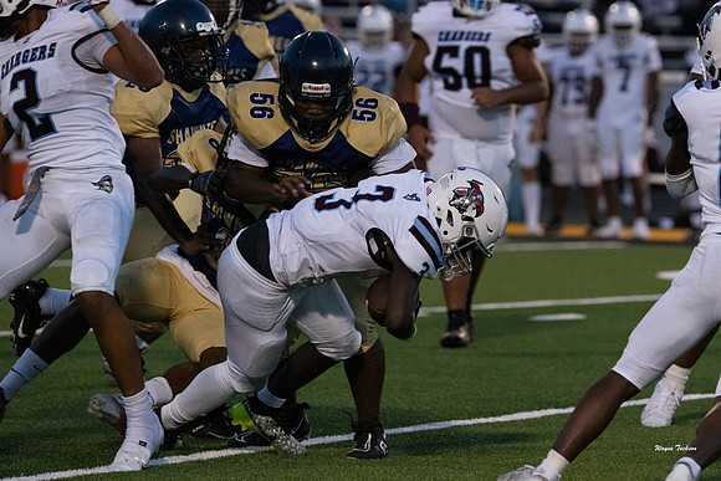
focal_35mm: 399
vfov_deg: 3.4
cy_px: 161
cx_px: 480
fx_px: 7994
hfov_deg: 5.2
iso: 9000
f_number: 5
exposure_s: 1/1250
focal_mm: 300
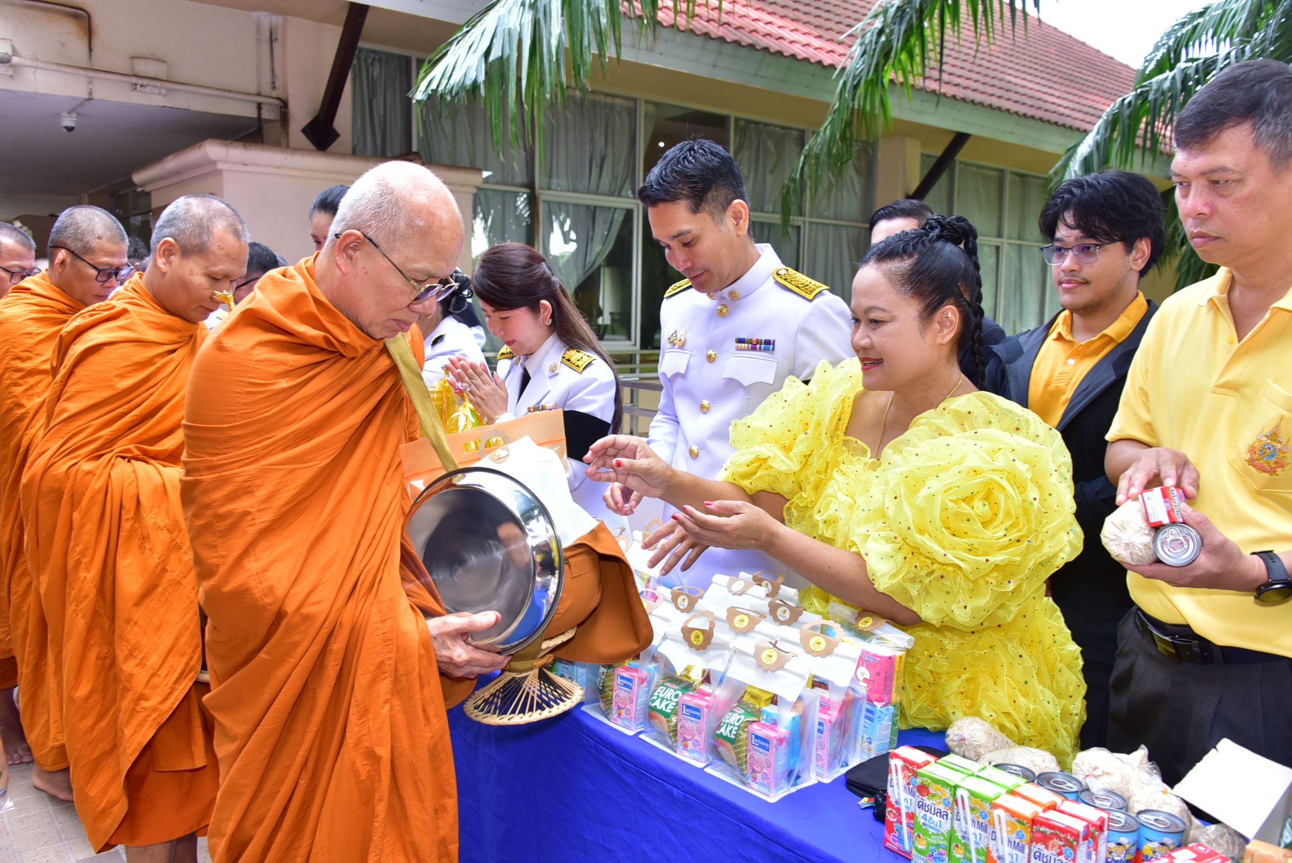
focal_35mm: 28
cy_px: 432
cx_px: 646
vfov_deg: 46.4
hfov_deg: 65.5
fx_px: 1005
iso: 640
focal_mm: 28
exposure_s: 1/200
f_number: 5.6
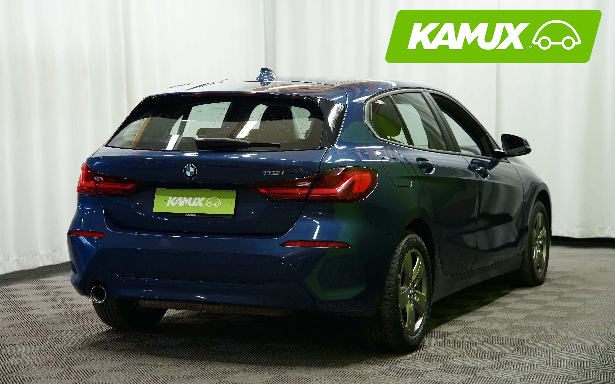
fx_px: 1224
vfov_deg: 17.9
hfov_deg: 28.2
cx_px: 307
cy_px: 196
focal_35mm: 73
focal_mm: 71
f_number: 5
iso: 500
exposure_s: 1/20
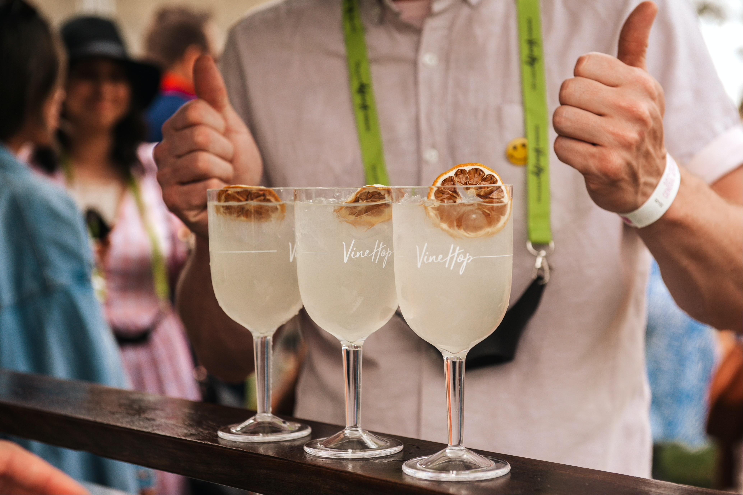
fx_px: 1444
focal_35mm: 70
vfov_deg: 19.4
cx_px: 372
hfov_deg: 28.9
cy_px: 248
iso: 400
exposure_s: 1/1000
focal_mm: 70
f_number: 5
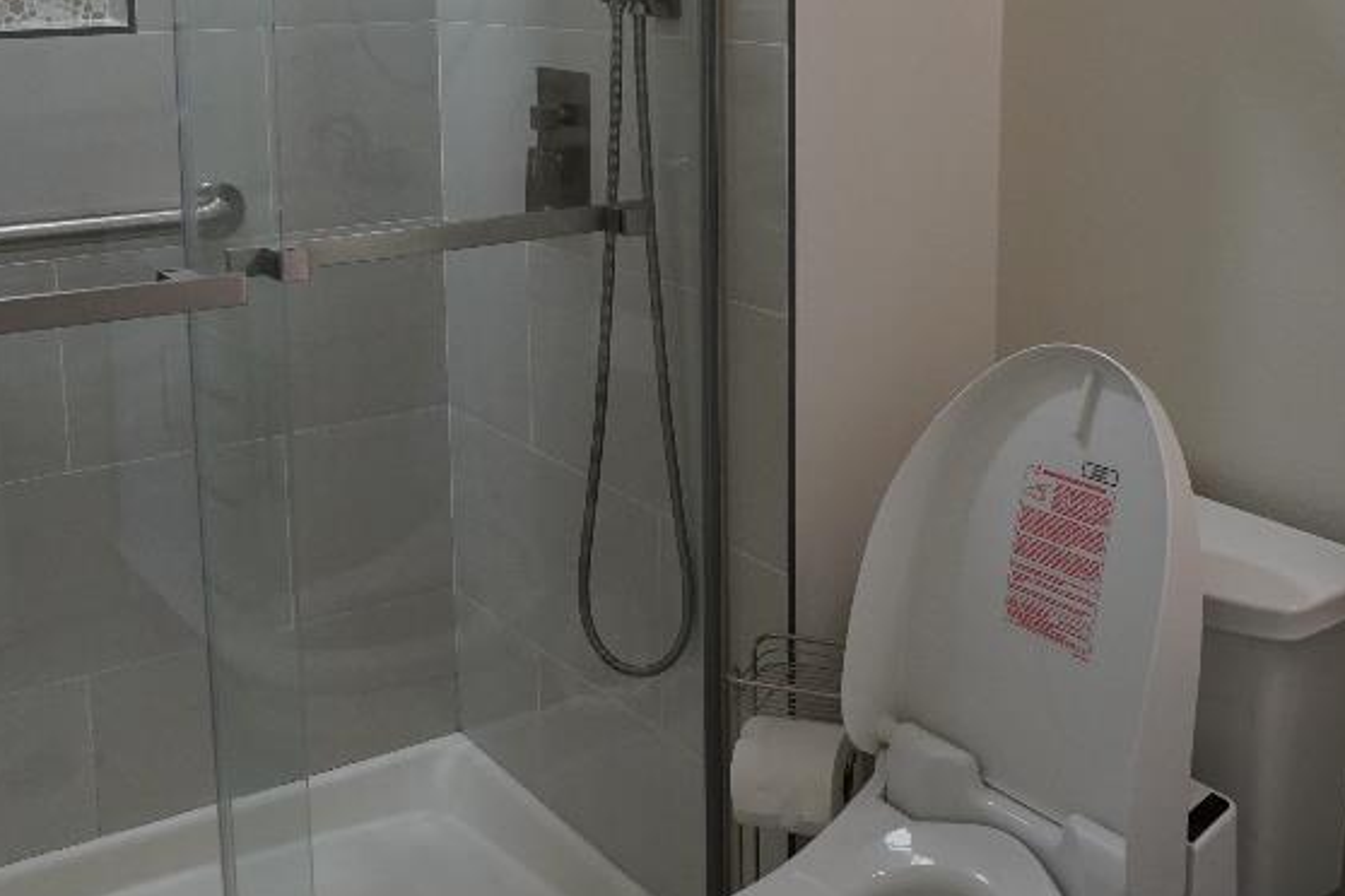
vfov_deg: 30.3
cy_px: 161
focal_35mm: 43
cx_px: 713
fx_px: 1606
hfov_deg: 45.4
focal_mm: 16
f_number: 7.1
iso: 2000
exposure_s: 1/100
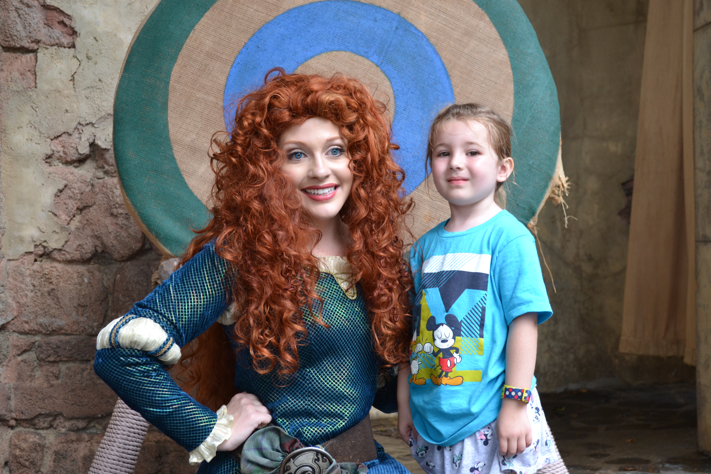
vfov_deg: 22.6
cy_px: 237
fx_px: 1185
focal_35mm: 60
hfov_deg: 33.4
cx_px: 356
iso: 400
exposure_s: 1/100
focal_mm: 40
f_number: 5.3
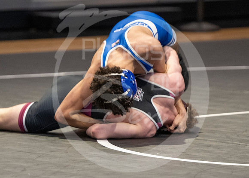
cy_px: 190
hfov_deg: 5.5
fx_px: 2609
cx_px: 115
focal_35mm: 369
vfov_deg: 3.9
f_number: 2.8
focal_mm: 165
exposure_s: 1/1000
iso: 3200
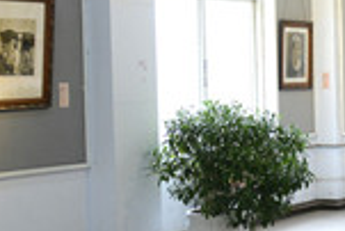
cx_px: 560
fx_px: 988
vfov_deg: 13.3
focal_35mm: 103
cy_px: 111
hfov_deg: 17.3
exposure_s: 1/250
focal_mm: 24
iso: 800
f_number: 2.8
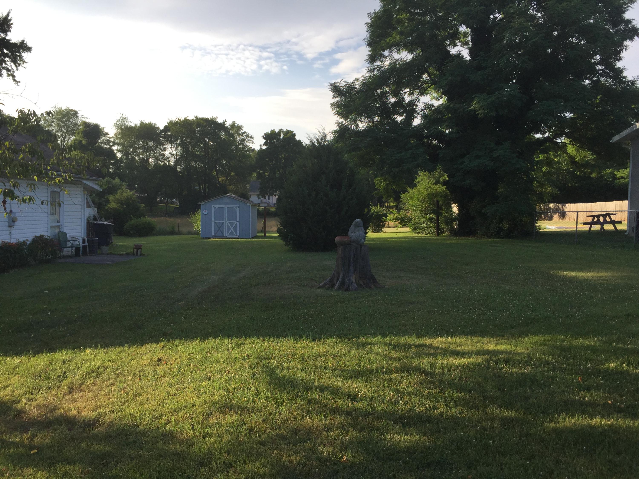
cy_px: 240
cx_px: 320
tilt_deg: -2.7
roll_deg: -1.4
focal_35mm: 29
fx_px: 535
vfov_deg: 48.2
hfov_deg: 61.7
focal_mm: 4.15
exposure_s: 1/746
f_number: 2.2
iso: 32
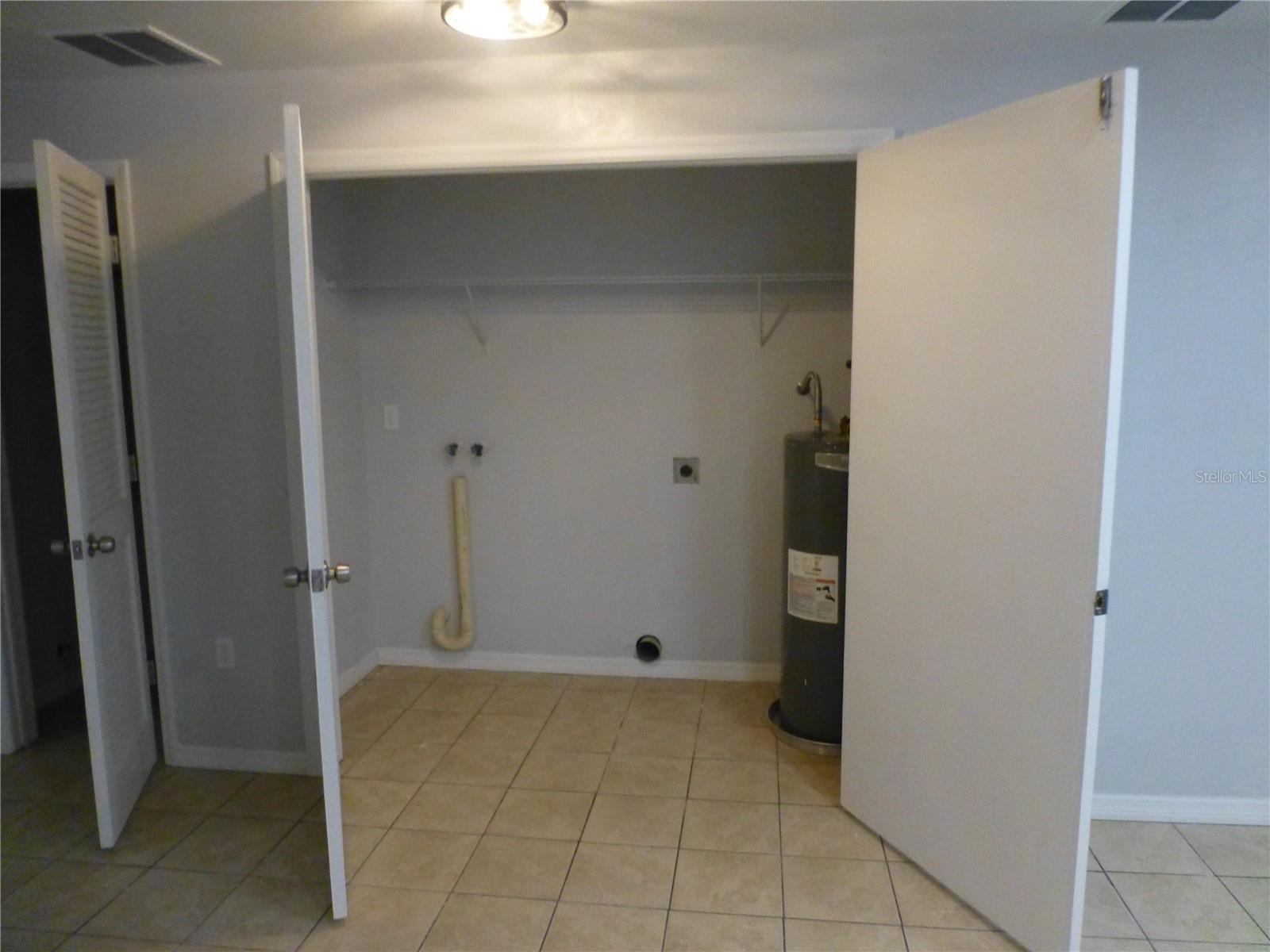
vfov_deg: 56.8
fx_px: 881
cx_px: 635
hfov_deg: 71.6
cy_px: 476
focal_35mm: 24
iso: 800
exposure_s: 1/100
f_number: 3.3
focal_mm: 4.3
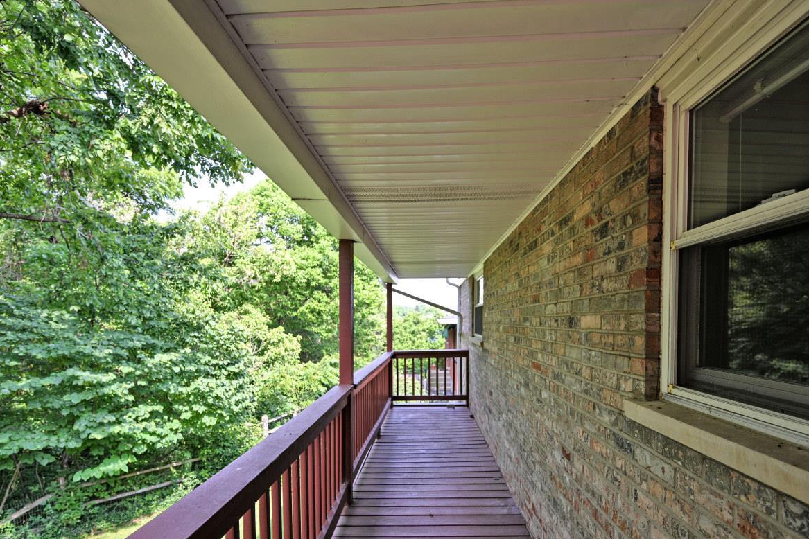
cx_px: 417
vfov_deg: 66.7
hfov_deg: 90.0
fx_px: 404
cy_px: 324
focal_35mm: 18
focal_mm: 14
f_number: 4
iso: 200
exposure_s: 1/250
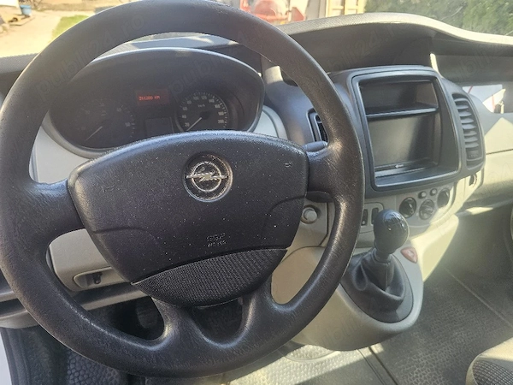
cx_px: 256
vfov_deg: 58.9
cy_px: 192
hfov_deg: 73.9
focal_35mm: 23
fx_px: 341
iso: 80
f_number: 1.7
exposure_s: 1/182
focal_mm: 6.3
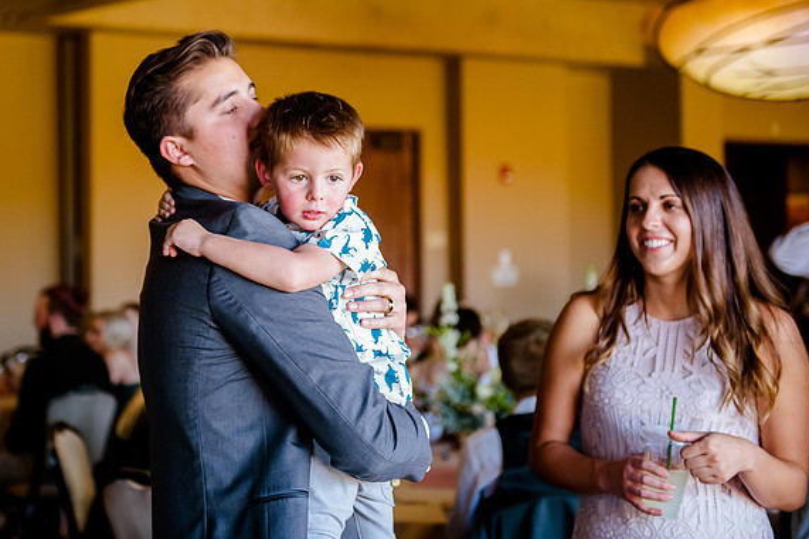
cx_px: 276
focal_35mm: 78
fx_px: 1752
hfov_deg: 25.9
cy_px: 181
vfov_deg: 17.4
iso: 2500
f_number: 2.8
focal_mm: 58
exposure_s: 1/320
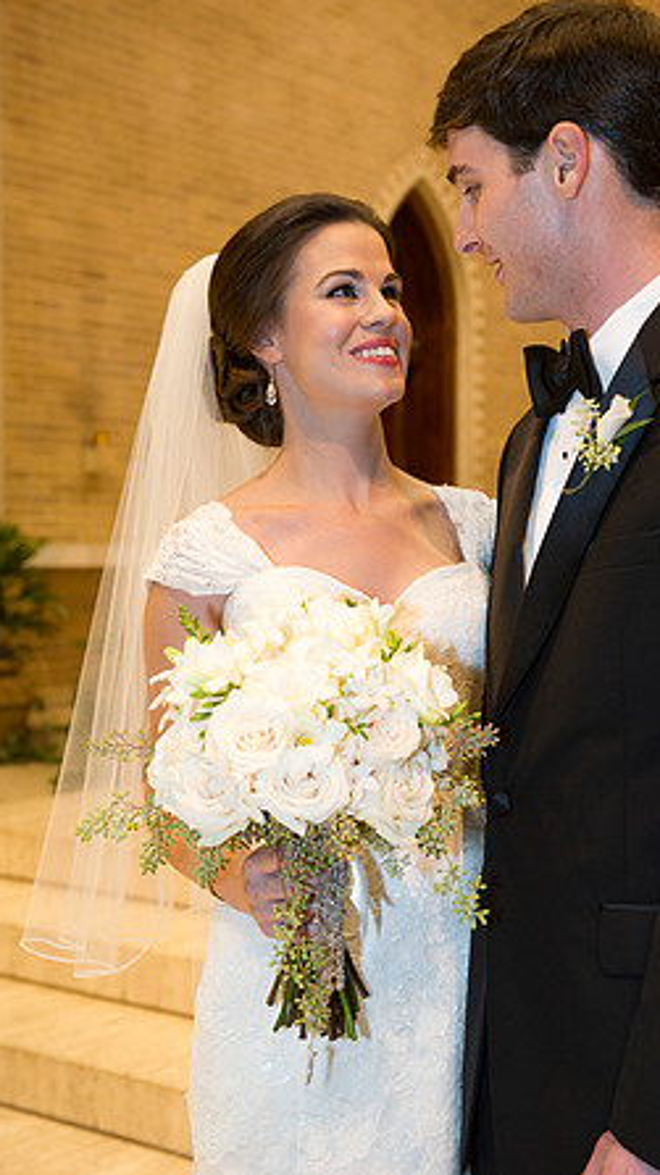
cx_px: 385
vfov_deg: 36.0
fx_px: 1807
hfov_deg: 20.7
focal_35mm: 58
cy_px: 586
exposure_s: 1/80
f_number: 5
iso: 1600
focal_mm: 55
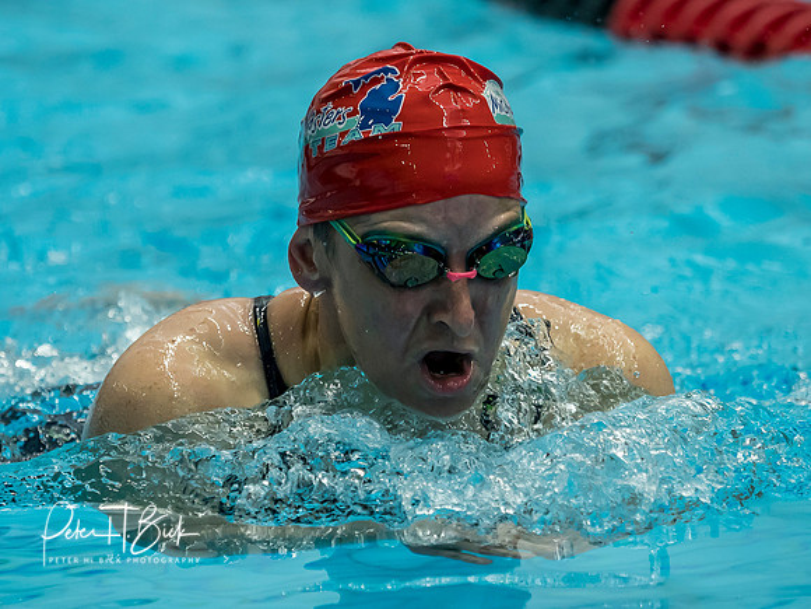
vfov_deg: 3.1
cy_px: 304
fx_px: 11185
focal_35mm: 477
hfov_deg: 4.2
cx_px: 388
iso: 1600
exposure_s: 1/800
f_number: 2.8
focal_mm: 150
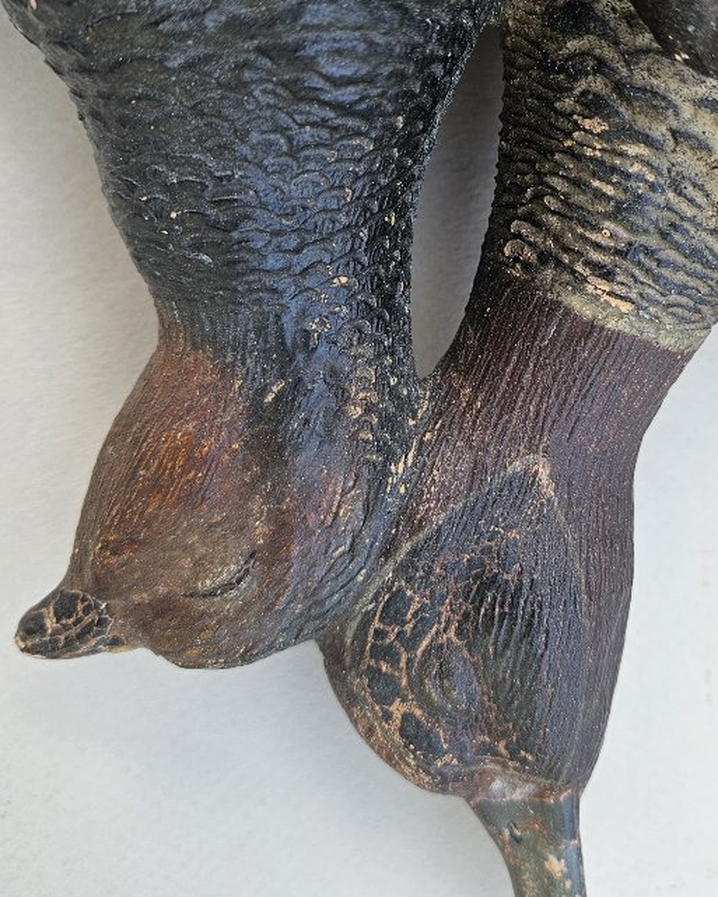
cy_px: 309
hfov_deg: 35.4
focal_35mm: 42
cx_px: 472
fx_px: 1115
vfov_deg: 43.3
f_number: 1.8
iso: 25
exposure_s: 1/127
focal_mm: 5.4
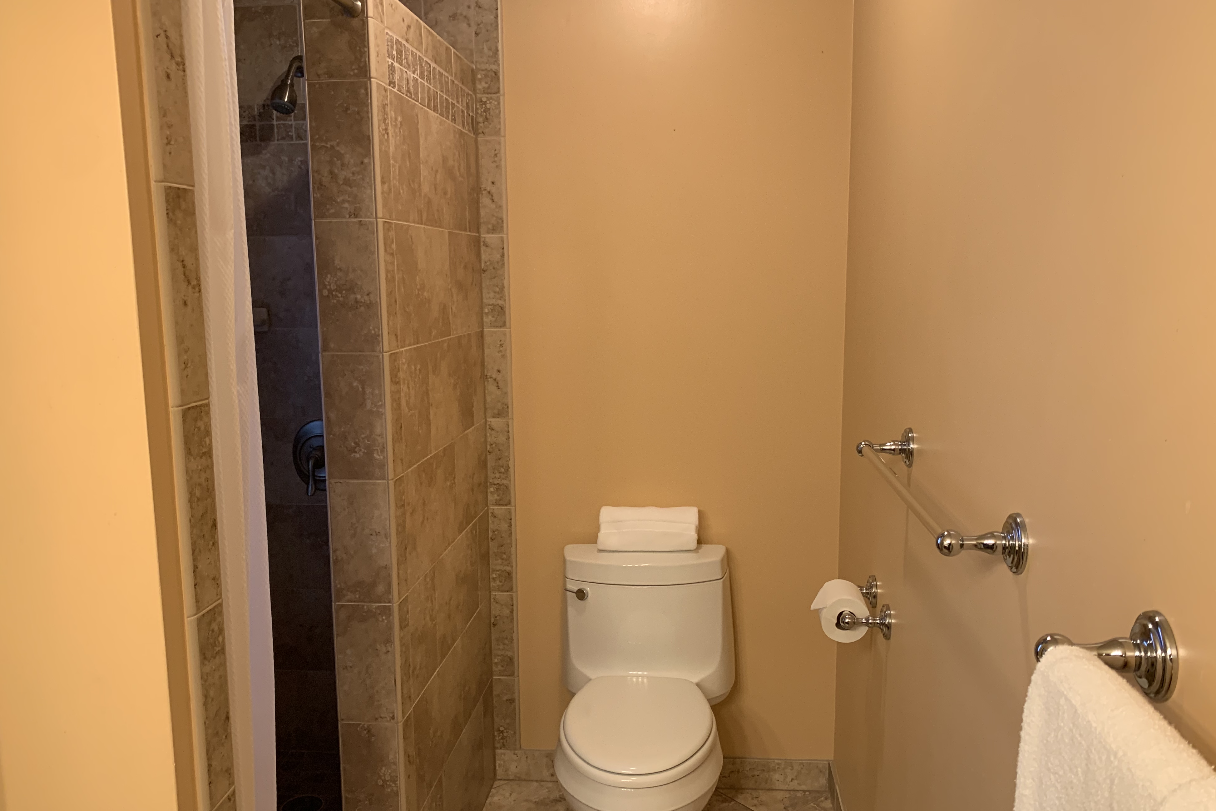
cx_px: 587
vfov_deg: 46.4
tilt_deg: -8.3
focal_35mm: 28
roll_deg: -0.5
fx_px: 946
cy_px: 427
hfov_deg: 65.5
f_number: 1.8
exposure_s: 1/60
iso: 80
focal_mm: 4.25
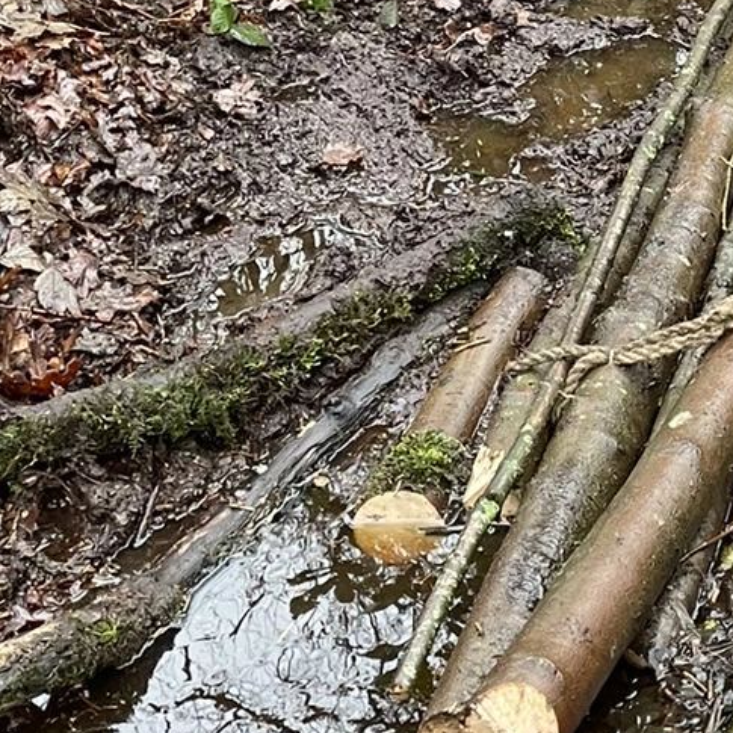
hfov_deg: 17.2
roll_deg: +2.3
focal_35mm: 97
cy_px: 26
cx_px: 845
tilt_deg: -26.9
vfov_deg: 17.6
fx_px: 2324
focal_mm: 4.2
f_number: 1.6
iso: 160
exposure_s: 1/60
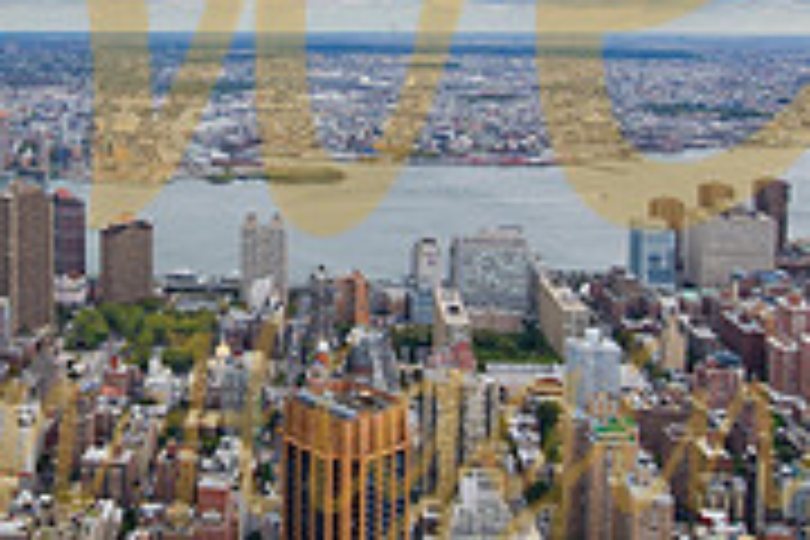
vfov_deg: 29.0
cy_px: 90
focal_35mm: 45
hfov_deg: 42.1
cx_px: 189
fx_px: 1012
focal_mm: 14
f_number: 16
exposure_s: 1/125
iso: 200
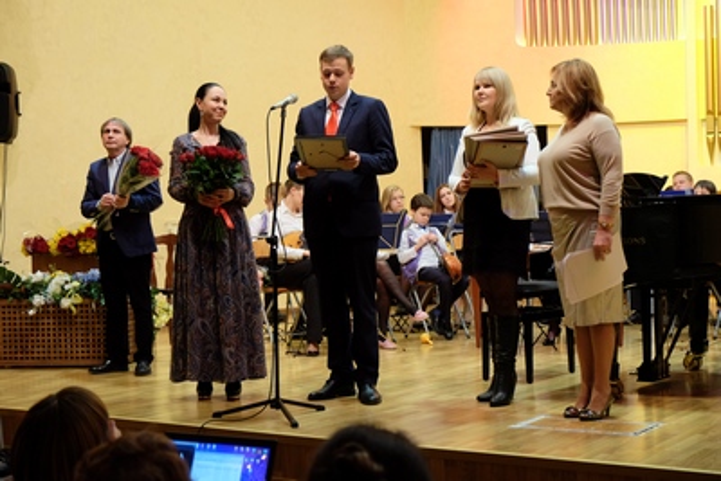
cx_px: 360
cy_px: 240
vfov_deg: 23.0
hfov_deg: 33.9
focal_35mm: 59
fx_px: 1182
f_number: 4
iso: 1600
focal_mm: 39
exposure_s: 1/40
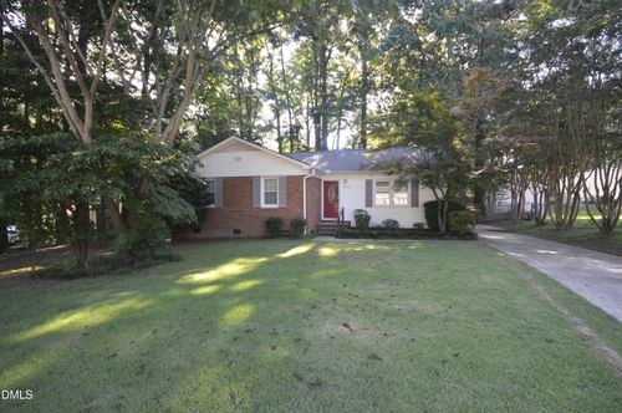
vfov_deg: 77.2
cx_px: 311
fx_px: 259
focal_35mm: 15
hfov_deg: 100.5
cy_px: 206
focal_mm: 10
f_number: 5.6
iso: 400
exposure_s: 1/125
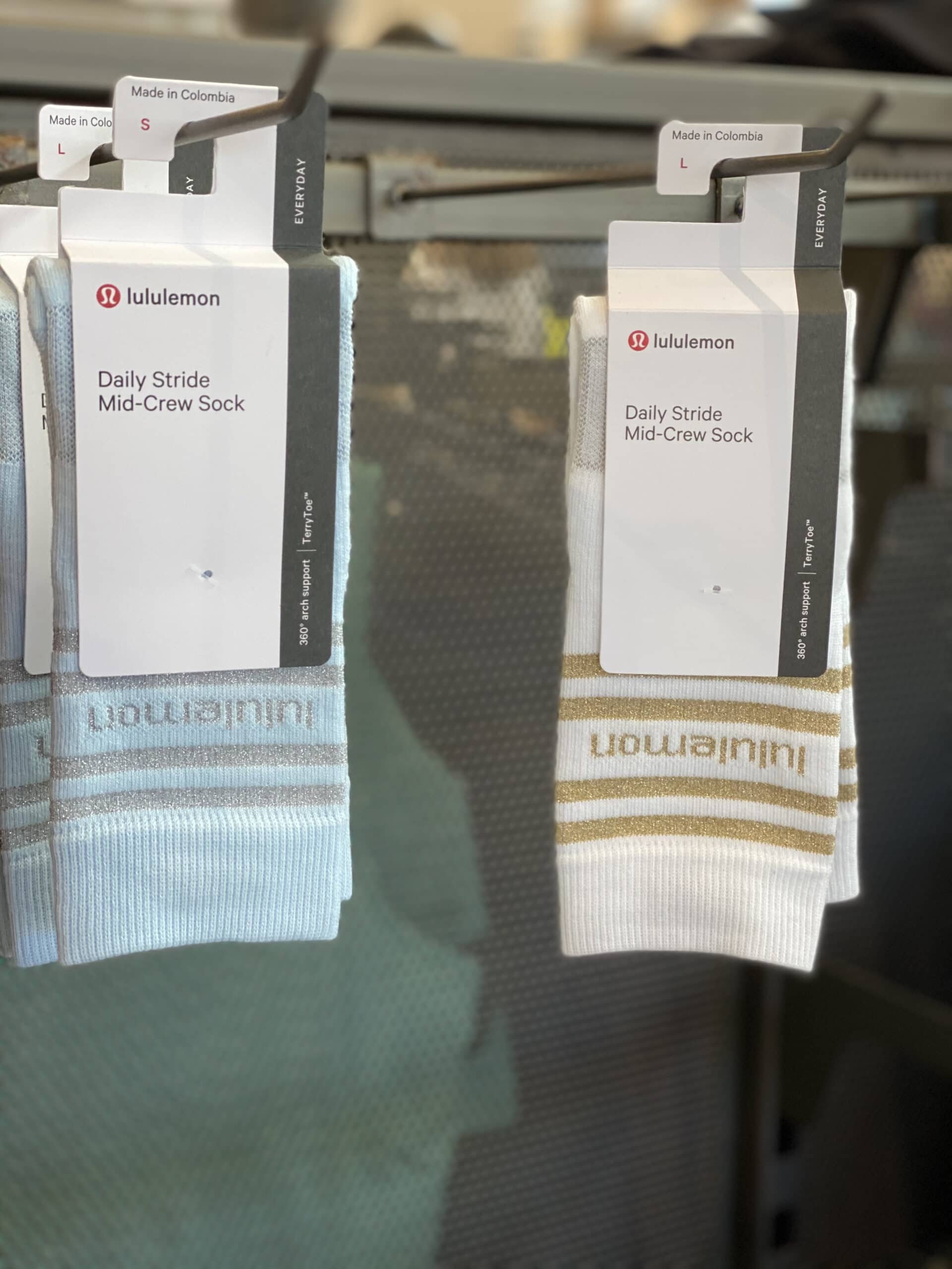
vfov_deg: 36.8
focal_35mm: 52
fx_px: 1907
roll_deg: -1.7
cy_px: 634
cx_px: 476
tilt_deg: -11.1
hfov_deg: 28.0
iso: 80
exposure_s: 1/120
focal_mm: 6
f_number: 2
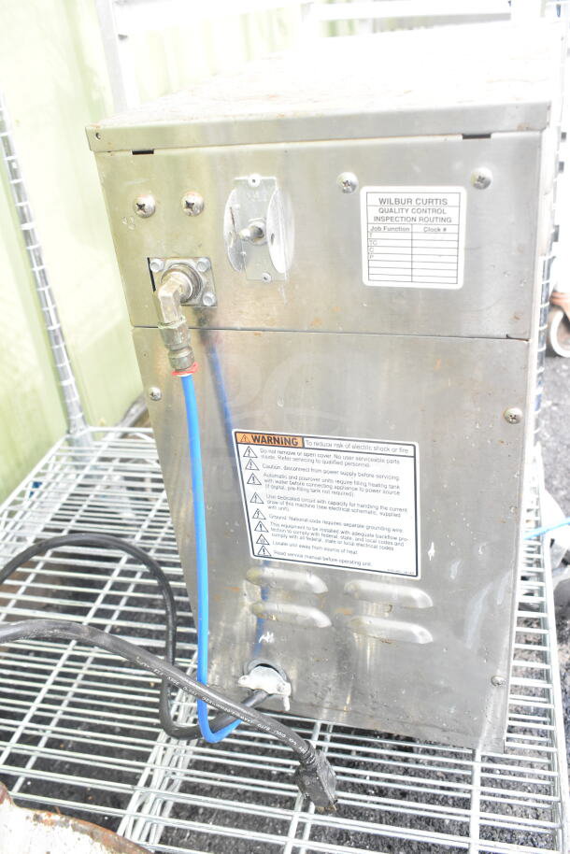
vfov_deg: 57.2
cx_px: 285
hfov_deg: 40.0
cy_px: 427
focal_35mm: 33
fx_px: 783
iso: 1600
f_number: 7.1
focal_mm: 22
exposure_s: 1/200
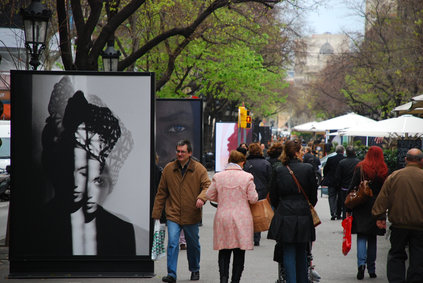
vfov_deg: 6.8
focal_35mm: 202
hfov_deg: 10.1
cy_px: 142
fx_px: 2382
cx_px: 212
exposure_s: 1/320
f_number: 5.6
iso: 400
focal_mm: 135
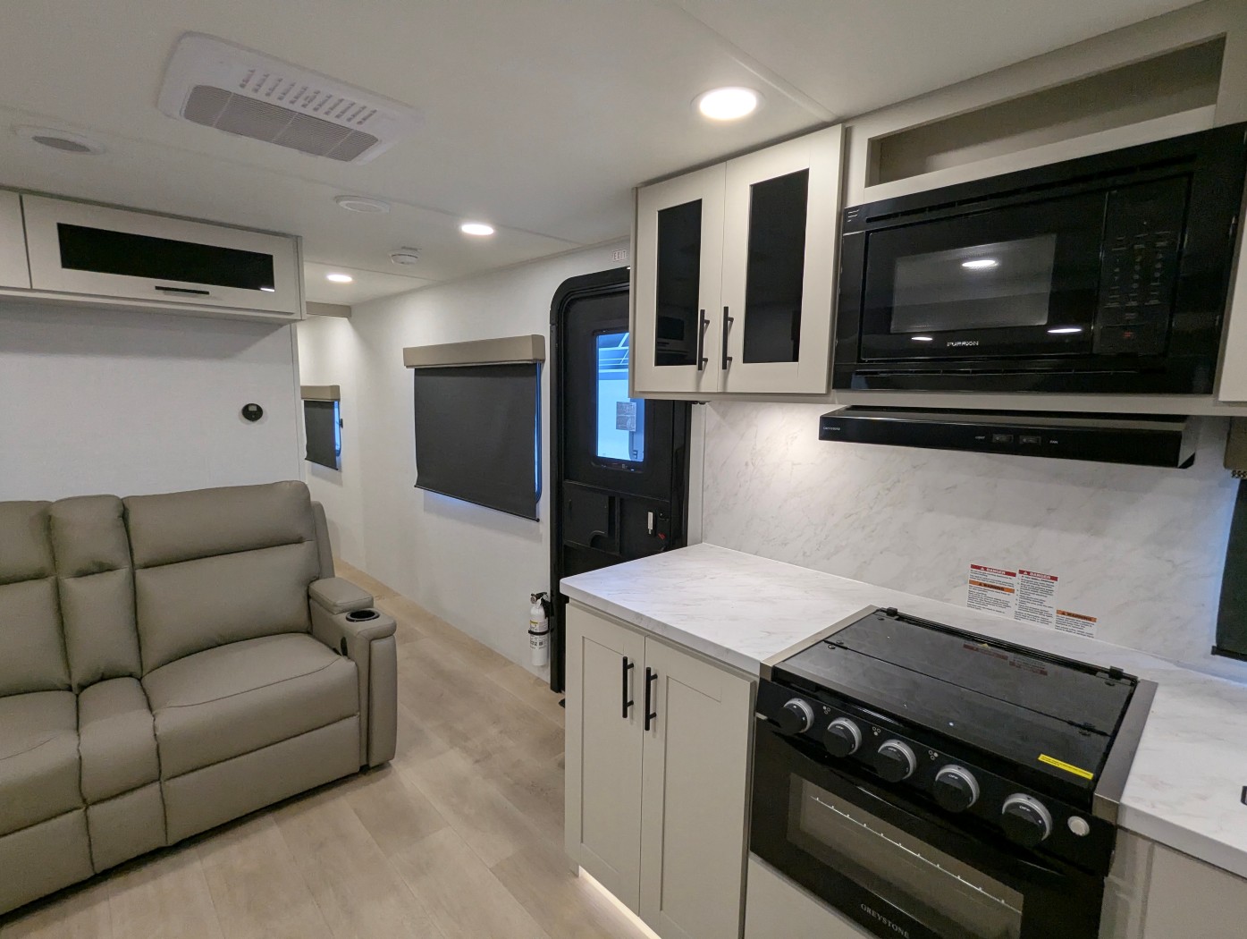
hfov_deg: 94.4
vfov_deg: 78.2
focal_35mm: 16
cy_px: 470
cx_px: 624
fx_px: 577
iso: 208
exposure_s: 1/131
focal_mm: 2.35
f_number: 2.2
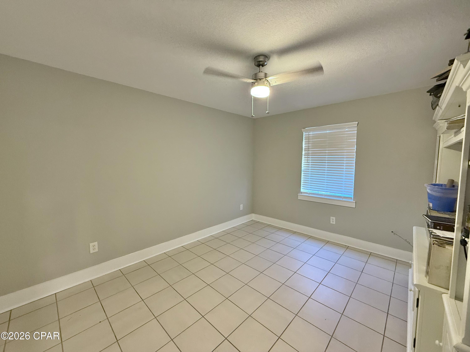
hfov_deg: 102.1
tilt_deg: -3.8
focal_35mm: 14
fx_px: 190
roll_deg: -0.1
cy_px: 176
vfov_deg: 85.7
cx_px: 235
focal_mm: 2.22
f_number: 2.2
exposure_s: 1/60
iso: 400
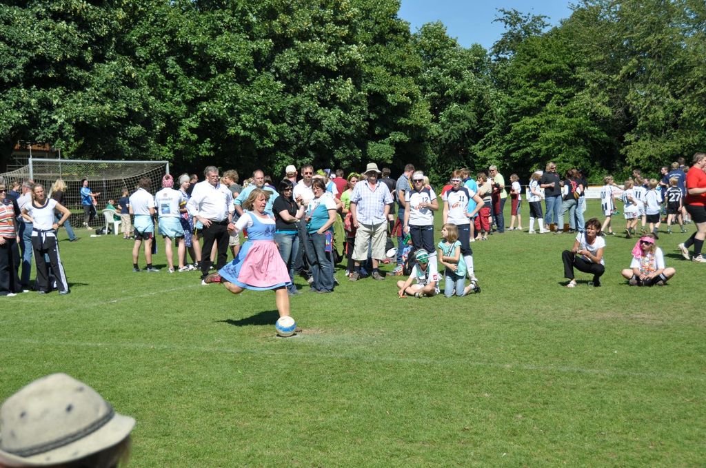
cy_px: 234
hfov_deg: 37.9
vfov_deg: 25.7
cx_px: 353
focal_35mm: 52
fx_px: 1028
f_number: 4.2
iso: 200
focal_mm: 35
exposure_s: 1/1600
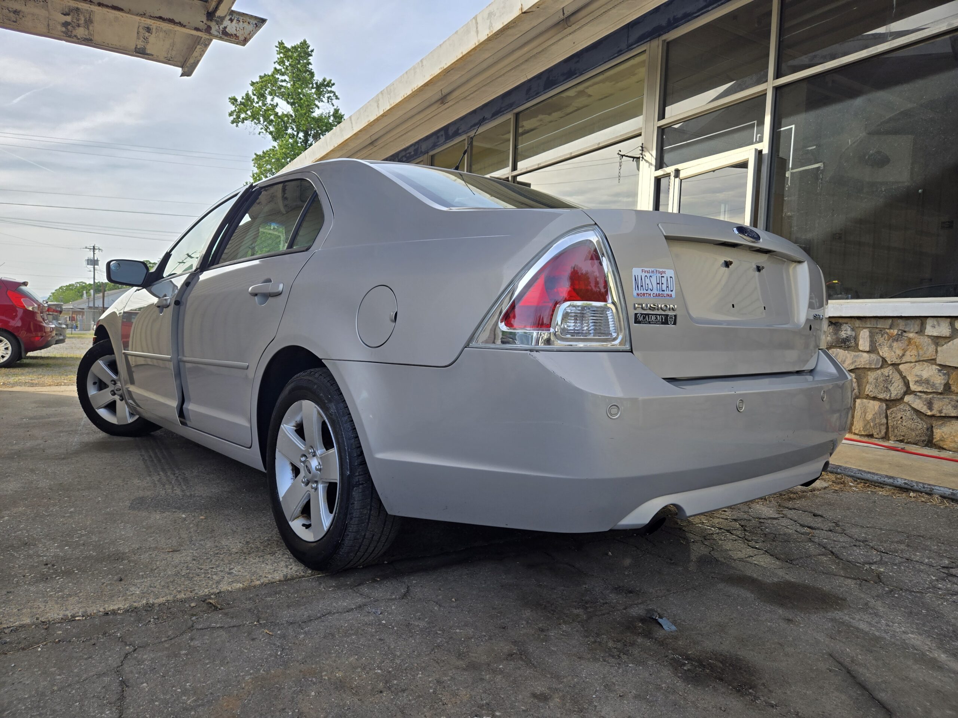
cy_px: 359
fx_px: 637
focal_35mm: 23
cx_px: 479
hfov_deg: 73.9
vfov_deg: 58.9
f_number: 1.8
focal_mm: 5.4
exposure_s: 1/1142
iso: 25
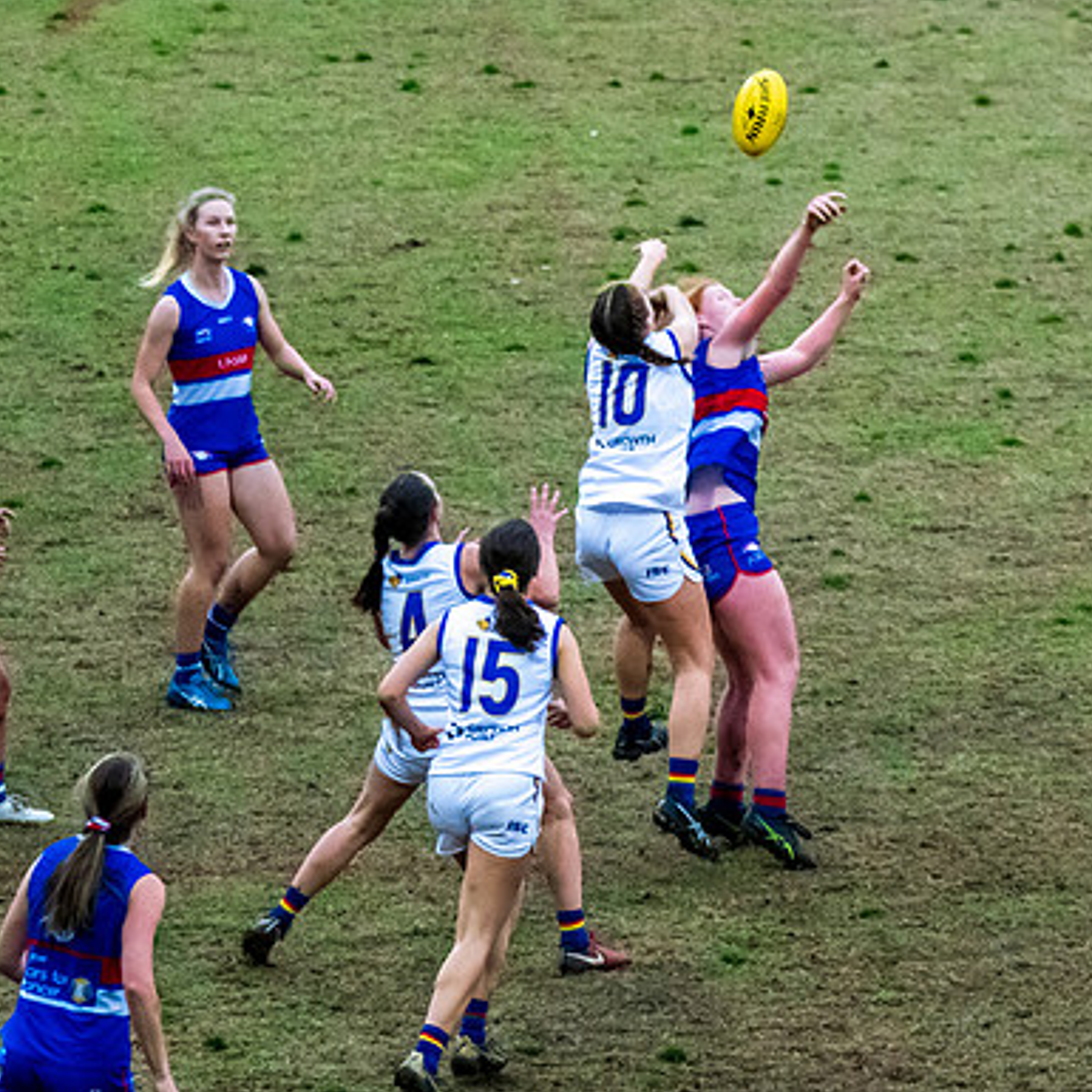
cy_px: 328
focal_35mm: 453
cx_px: 689
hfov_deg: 3.9
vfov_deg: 3.9
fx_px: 16168
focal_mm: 200
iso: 6400
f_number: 5.3
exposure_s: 1/1000
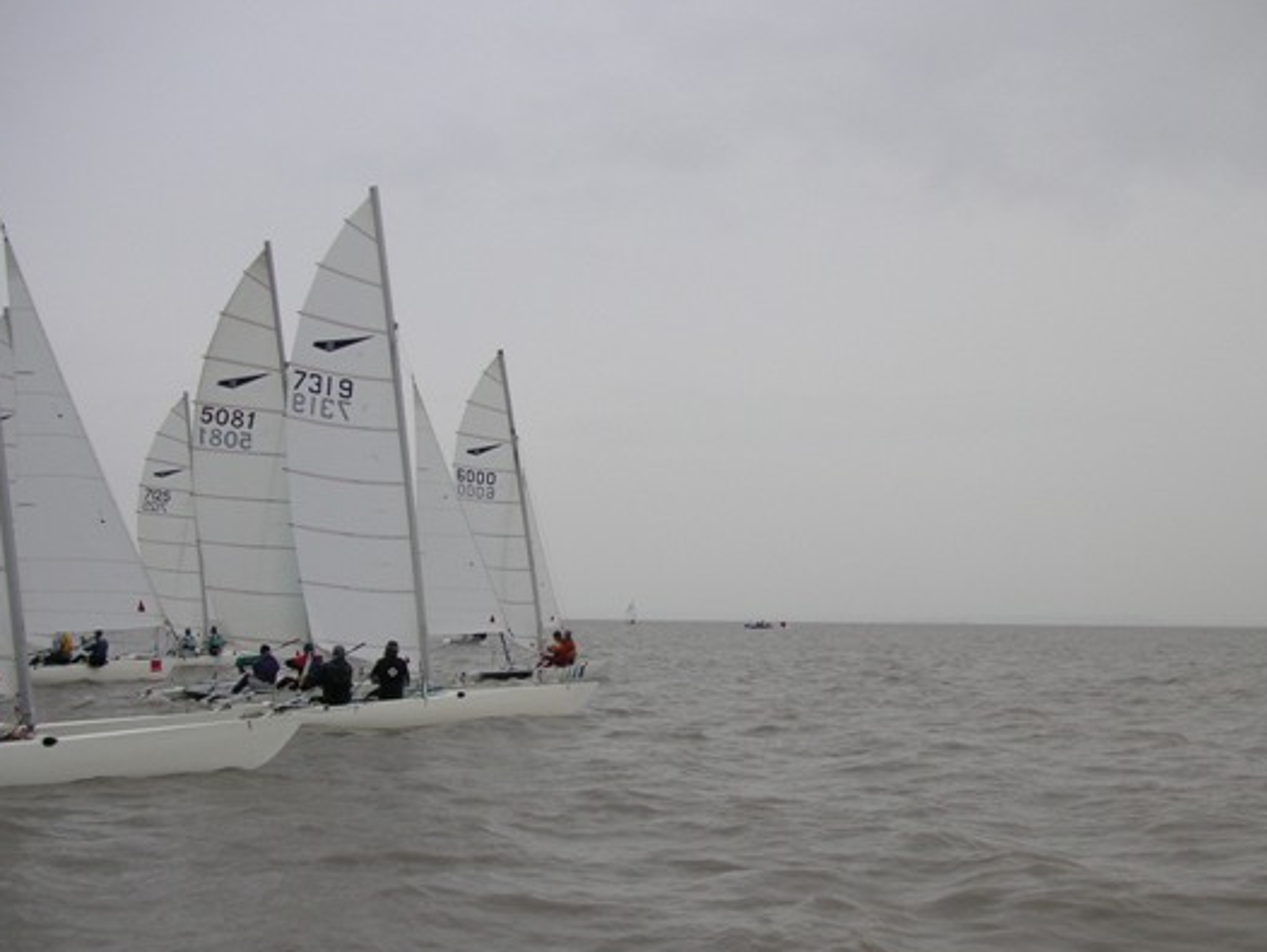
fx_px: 1648
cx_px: 667
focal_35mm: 45
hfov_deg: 42.0
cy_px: 554
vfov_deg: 32.1
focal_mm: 6.1
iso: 50
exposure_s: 1/350
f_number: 2.8
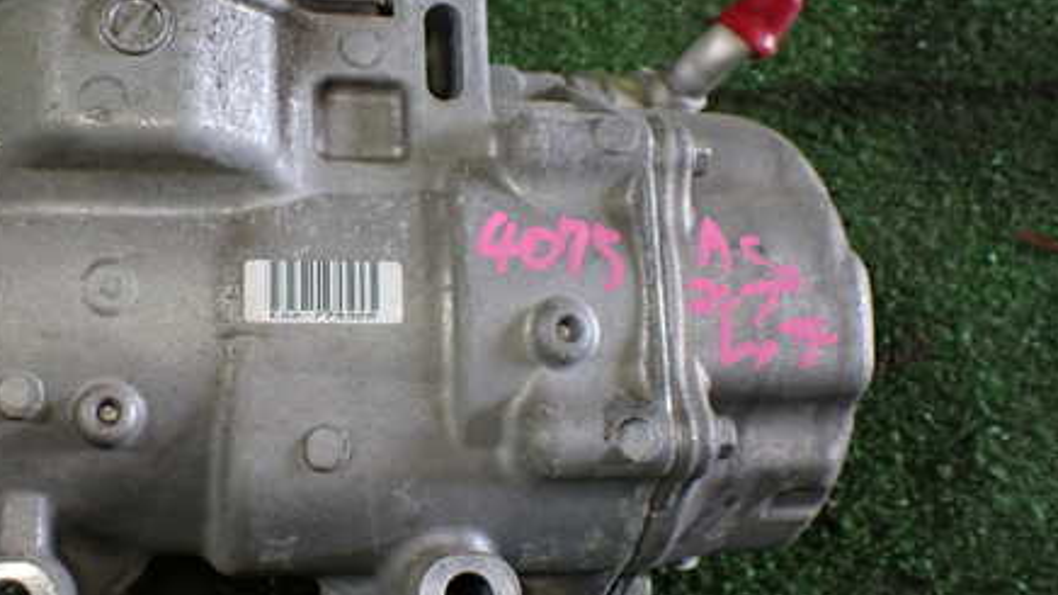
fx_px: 1262
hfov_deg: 44.9
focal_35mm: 45
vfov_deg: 26.5
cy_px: 267
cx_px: 362
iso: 320
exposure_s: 1/125
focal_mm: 5.4
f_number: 2.3
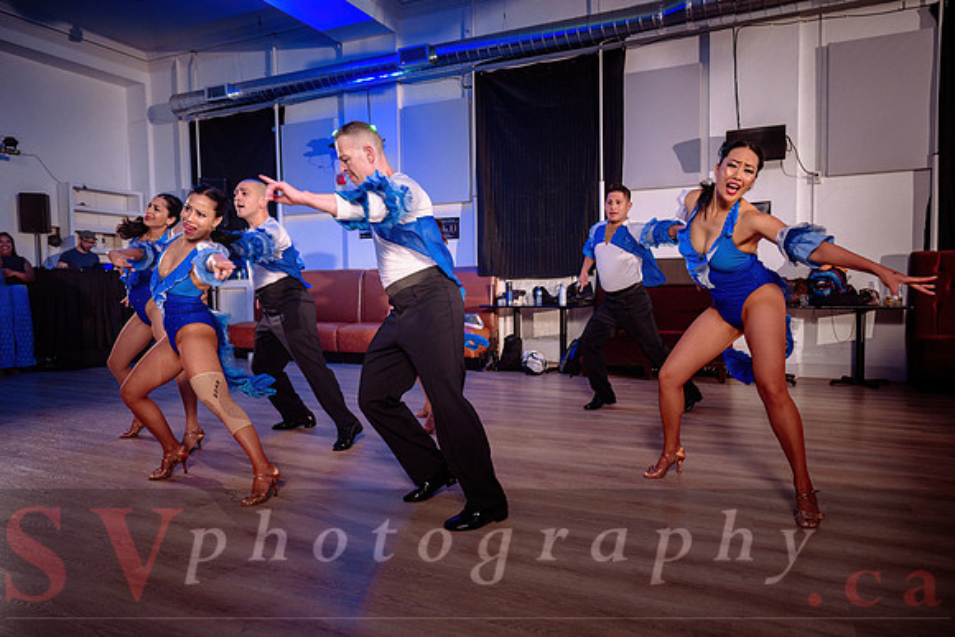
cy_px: 318
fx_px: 637
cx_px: 478
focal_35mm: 24
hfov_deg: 73.7
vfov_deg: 53.2
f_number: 3.2
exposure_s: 1/250
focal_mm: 24
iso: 1600
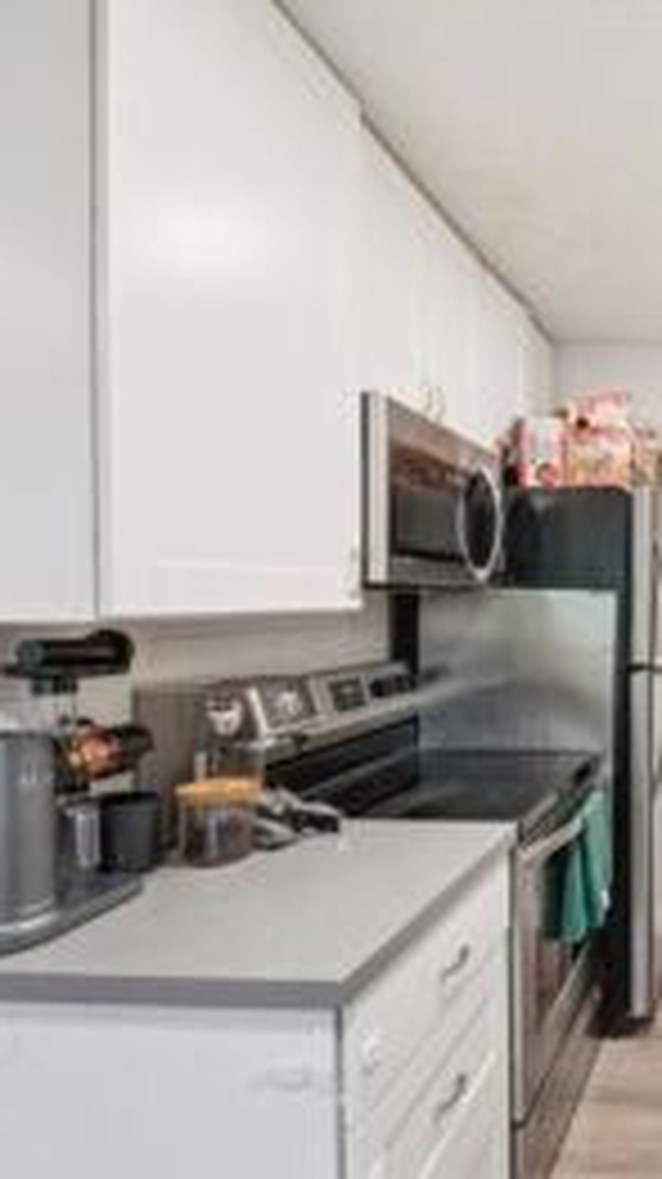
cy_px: 592
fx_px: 750
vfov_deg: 76.3
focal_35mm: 24
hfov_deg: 38.9
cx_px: 734
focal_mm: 10
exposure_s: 1/30
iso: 4000
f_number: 9
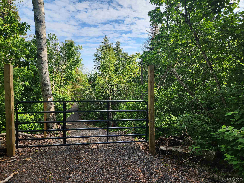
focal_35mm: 23
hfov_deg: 73.9
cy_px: 92
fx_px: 162
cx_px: 122
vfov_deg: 58.9
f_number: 1.8
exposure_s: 1/701
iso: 20
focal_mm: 5.4
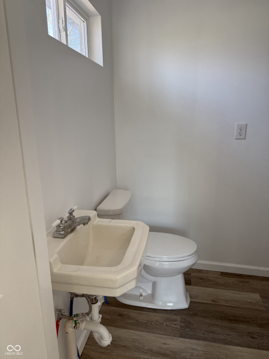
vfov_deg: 71.6
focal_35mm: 24
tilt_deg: -11.8
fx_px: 249
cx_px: 134
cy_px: 180
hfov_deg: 56.8
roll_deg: -0.9
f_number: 1.78
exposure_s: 1/120
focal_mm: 6.76
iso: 100
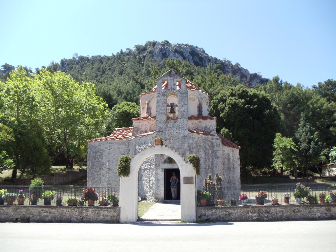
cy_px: 126
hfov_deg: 42.9
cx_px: 168
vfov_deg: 32.9
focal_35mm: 44
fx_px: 427
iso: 100
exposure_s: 1/500
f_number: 3.5
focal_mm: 6
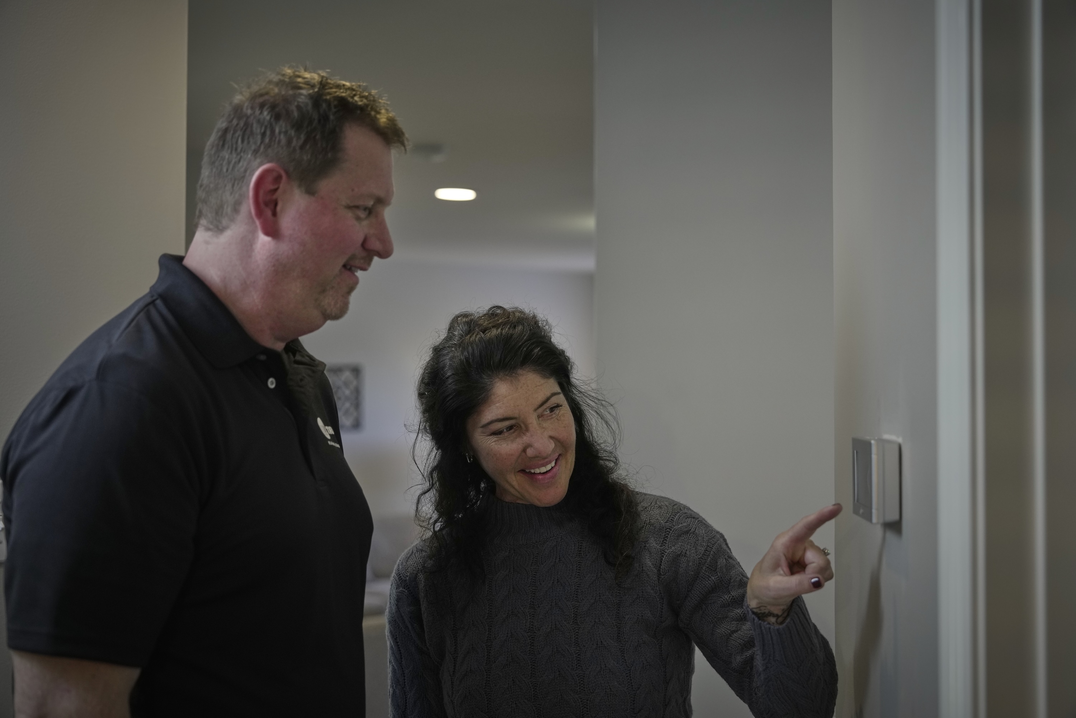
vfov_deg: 26.0
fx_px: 1554
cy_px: 359
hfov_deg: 38.2
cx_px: 538
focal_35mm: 52
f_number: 2.8
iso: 800
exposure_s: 1/250
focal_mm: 52
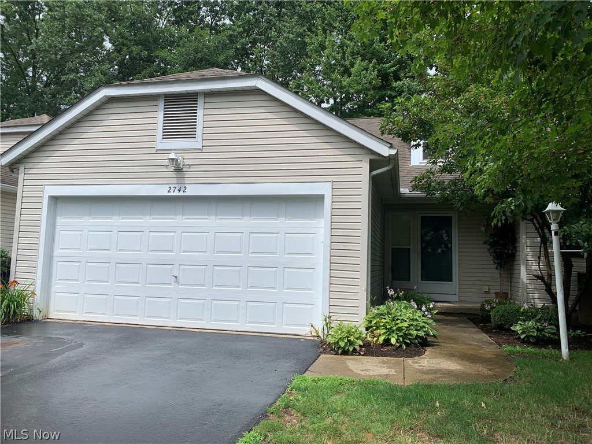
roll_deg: -1.9
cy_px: 222
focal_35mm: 26
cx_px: 296
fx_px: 445
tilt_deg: +5.0
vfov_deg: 53.1
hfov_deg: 67.3
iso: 25
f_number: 1.8
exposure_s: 1/2994
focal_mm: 4.25
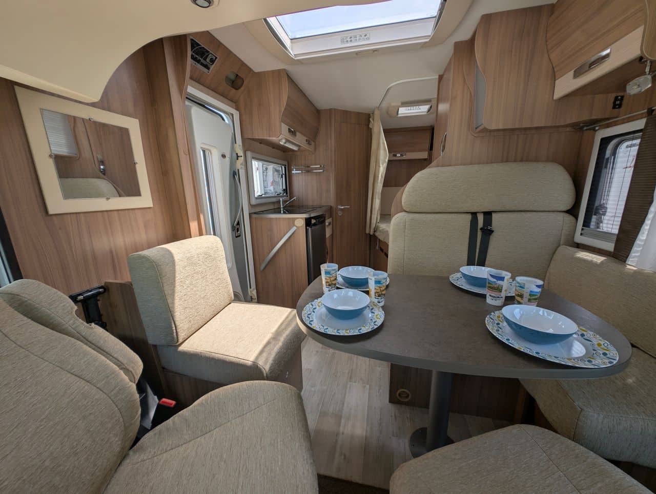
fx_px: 228
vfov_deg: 94.6
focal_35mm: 12
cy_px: 247
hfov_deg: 110.5
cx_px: 328
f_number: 1.95
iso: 40
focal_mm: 2.23
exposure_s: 1/826
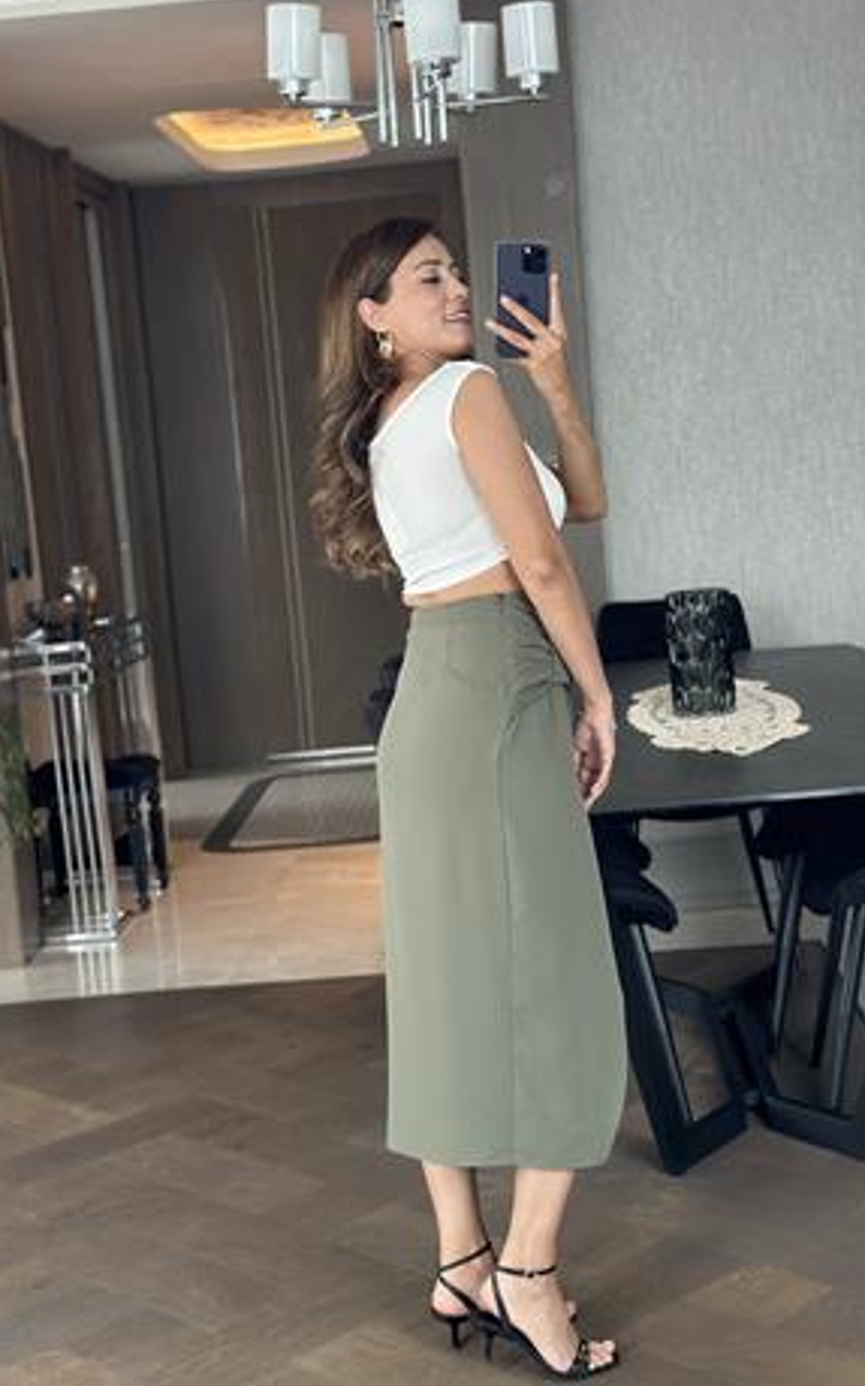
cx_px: 488
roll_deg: +5.0
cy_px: 726
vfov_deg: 36.3
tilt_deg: -16.6
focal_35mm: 56
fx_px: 2115
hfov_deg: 23.1
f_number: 1.78
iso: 200
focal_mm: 6.86
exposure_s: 1/60
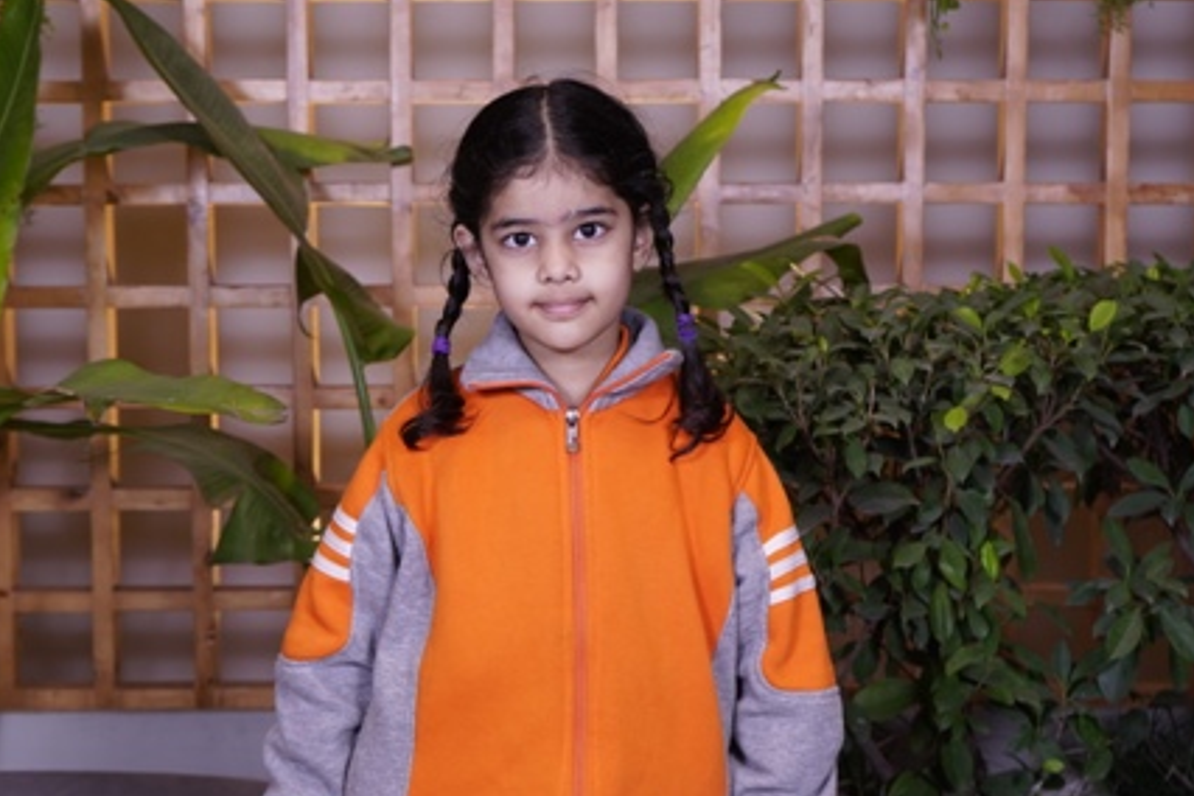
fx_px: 1990
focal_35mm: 60
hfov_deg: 33.4
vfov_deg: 22.6
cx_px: 572
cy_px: 397
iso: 400
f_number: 4.5
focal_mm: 38
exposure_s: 1/125
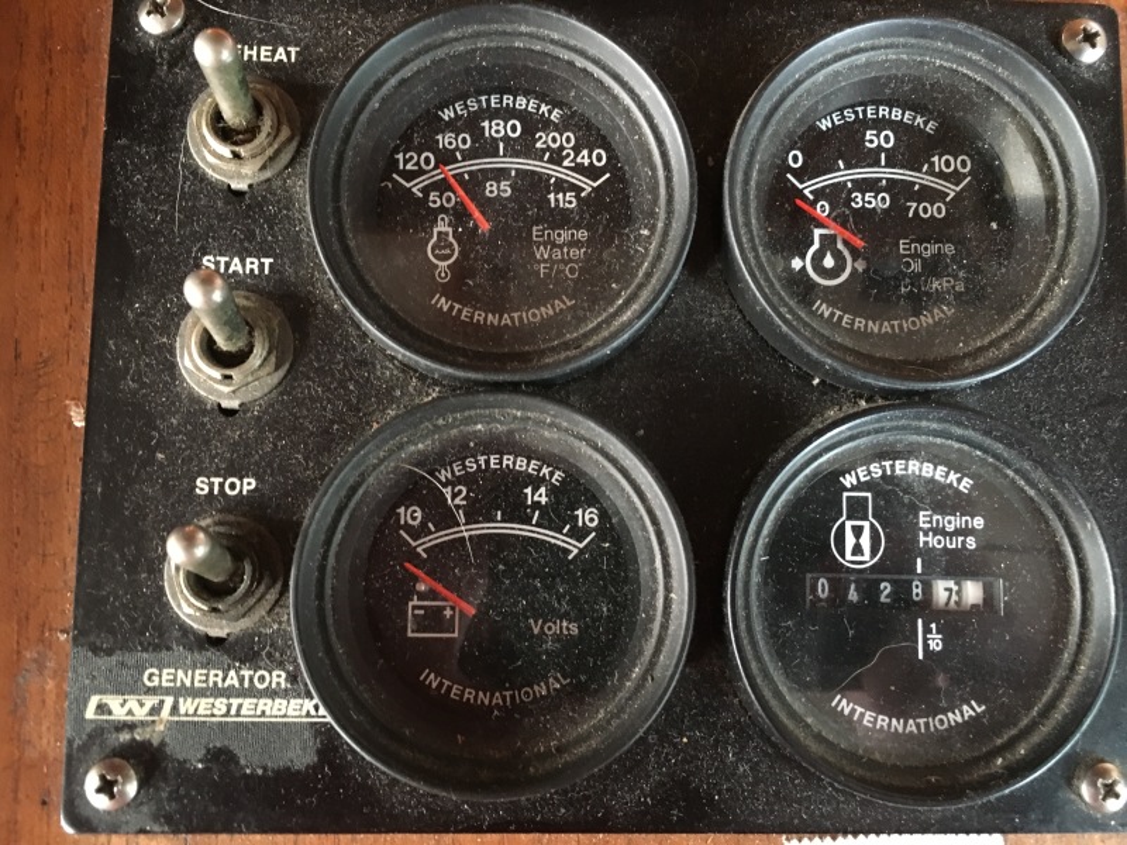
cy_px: 422
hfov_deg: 61.7
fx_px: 944
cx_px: 564
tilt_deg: -66.5
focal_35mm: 29
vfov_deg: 48.2
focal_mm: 4.15
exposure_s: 1/15
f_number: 2.2
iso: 400
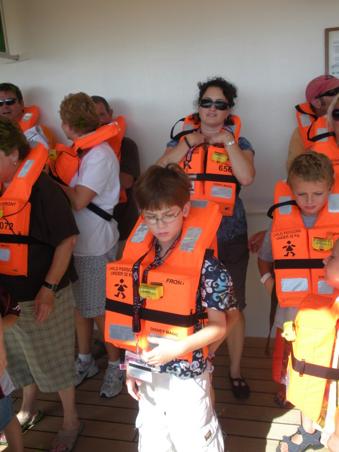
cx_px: 170
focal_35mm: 36
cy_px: 226
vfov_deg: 51.3
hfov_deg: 39.7
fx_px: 470
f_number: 3.5
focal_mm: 6.3
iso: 64
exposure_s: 1/280
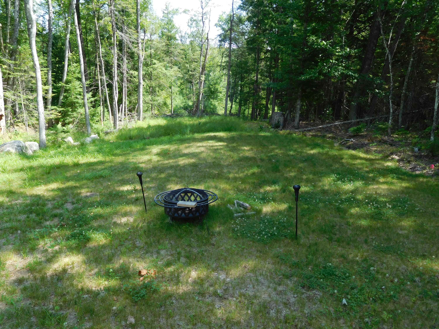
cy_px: 164
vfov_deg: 54.9
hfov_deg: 69.4
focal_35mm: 25
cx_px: 220
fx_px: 317
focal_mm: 4.5
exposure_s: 1/250
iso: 125
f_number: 3.4
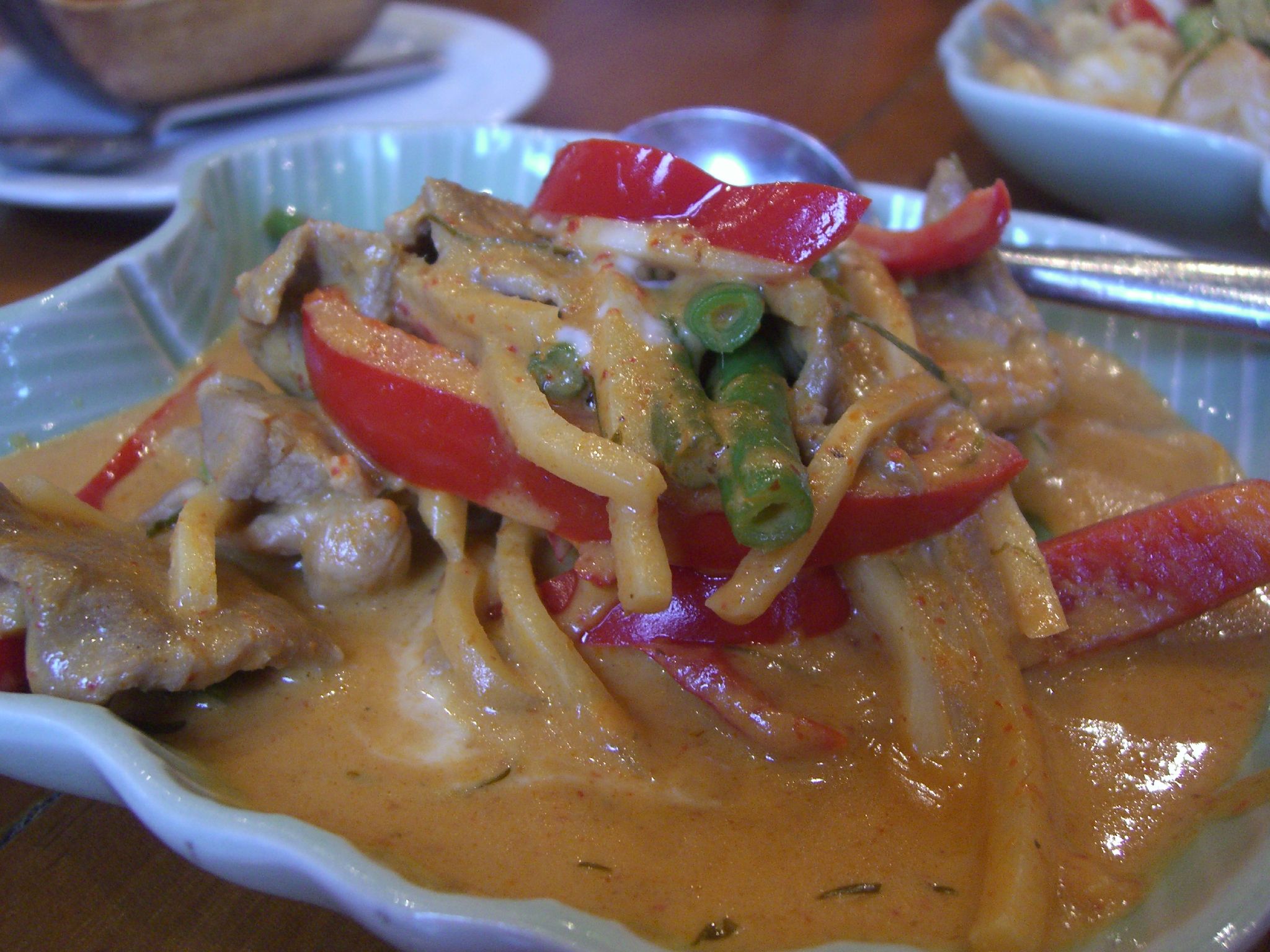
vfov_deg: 37.7
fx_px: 1394
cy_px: 476
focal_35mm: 38
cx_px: 635
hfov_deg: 49.0
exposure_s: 1/13
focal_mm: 7.9
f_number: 2.8
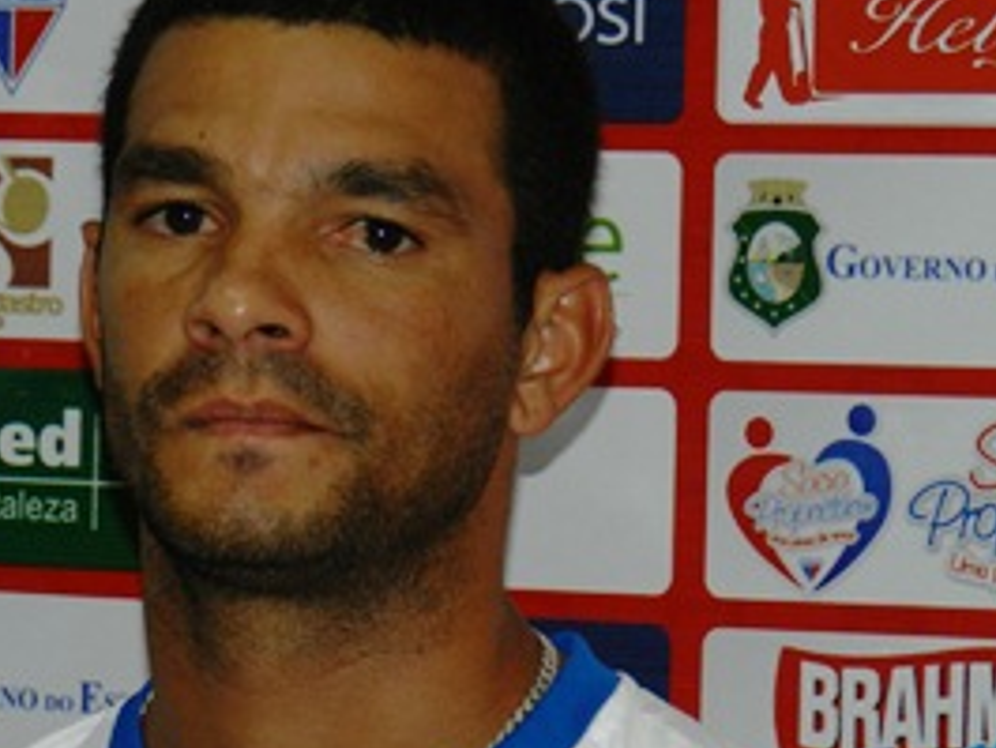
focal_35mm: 307
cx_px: 395
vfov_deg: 4.8
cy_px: 539
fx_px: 8837
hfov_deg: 6.4
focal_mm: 31.2
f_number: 5.4
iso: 200
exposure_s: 1/80
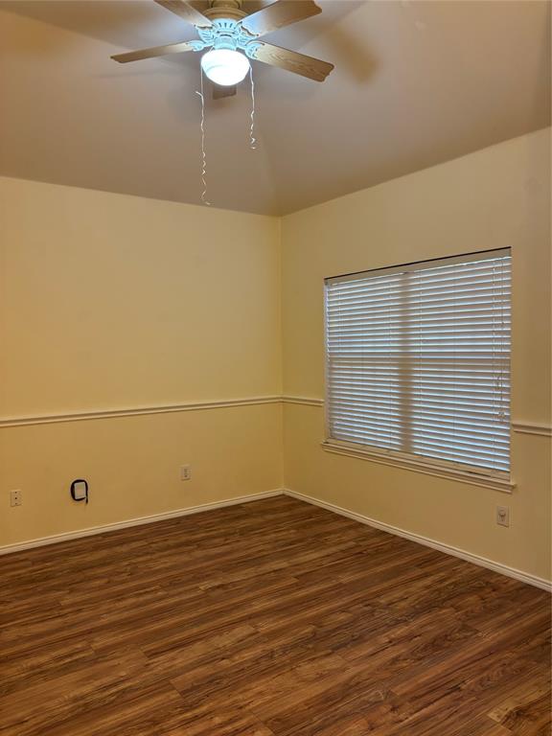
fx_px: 553
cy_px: 368
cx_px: 276
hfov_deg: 53.1
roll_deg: +0.4
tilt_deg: -3.0
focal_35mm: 26
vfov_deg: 67.3
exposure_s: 1/60
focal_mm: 5.96
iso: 160
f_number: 1.6
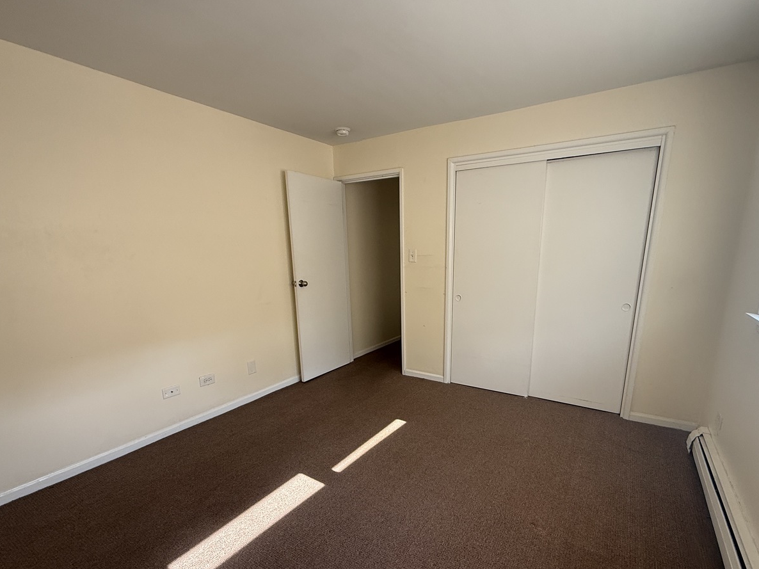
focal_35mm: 17
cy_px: 340
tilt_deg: -13.0
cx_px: 397
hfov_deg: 91.0
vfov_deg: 73.9
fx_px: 373
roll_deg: +0.6
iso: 125
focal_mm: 2.22
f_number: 2.2
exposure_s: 1/99
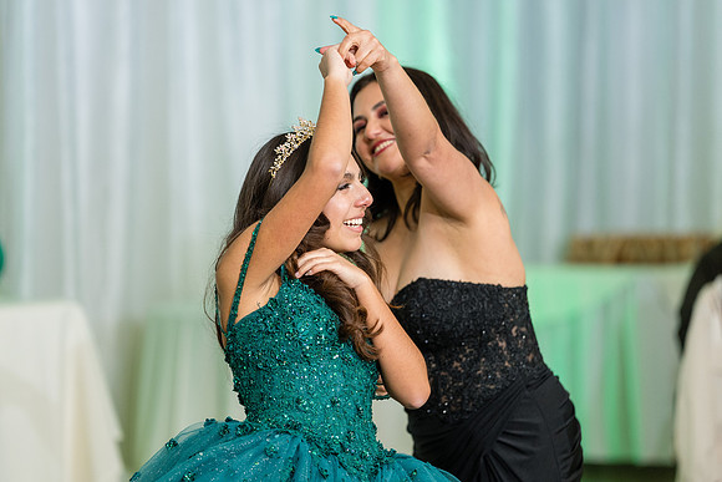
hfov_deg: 10.9
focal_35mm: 188
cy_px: 241
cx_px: 381
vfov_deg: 7.3
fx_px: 3767
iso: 1600
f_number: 2.8
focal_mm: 178
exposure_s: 1/250
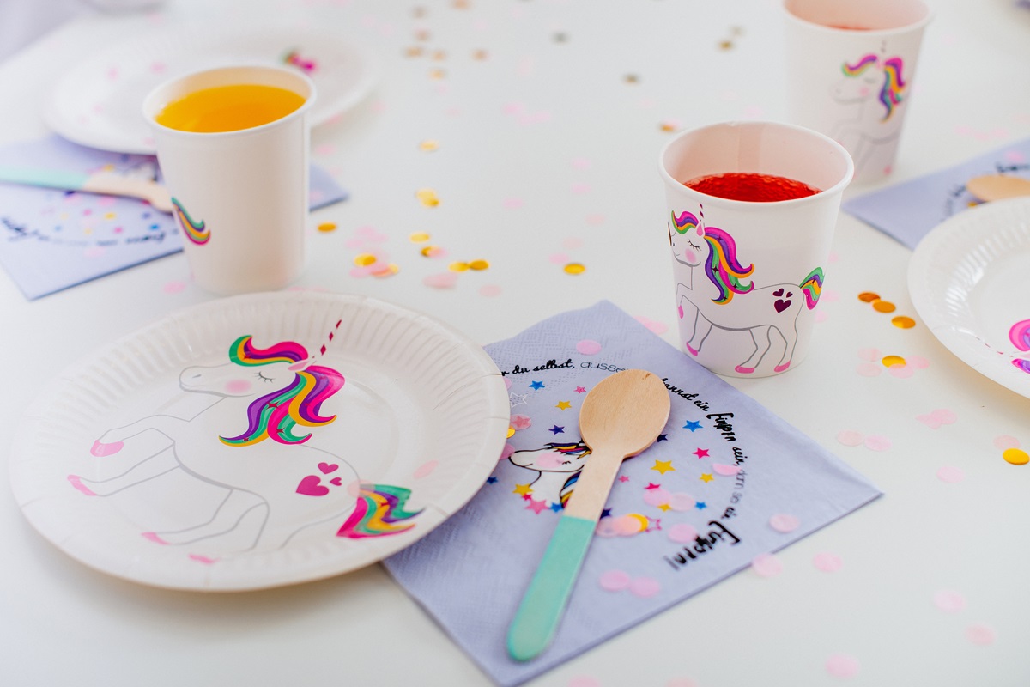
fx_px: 1430
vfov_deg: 27.0
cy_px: 344
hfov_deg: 39.6
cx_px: 515
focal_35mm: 50
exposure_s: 1/160
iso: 125
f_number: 3.5
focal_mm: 50
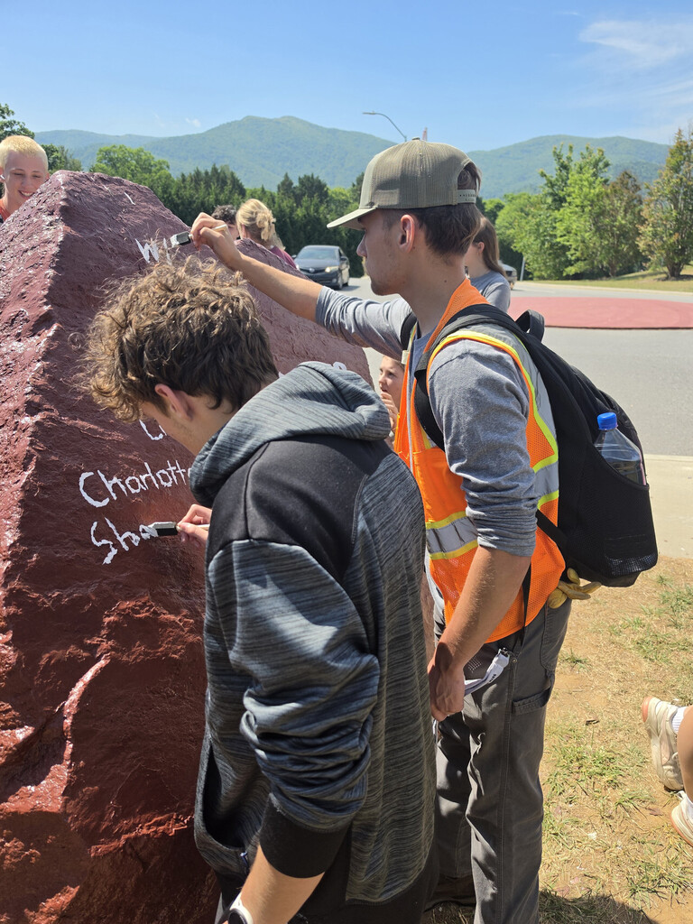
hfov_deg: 58.9
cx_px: 346
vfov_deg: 73.9
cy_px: 462
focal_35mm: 23
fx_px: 614
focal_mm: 6.5
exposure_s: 1/5445
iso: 64
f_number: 1.4
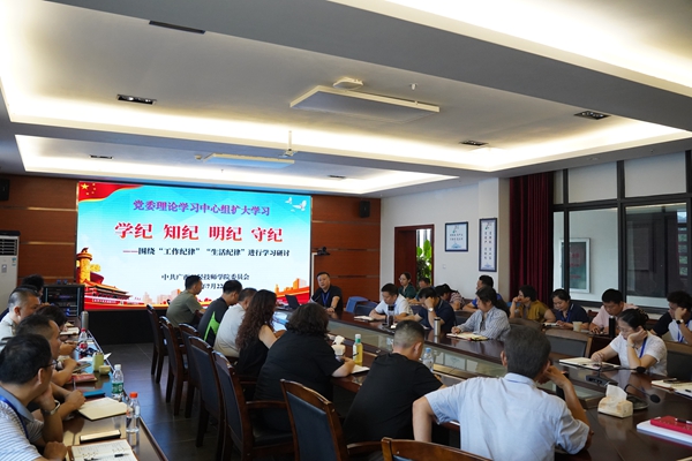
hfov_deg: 65.5
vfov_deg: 46.4
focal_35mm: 28
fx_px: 538
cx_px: 346
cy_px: 230
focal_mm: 28
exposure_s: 1/320
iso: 5000
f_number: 5.6
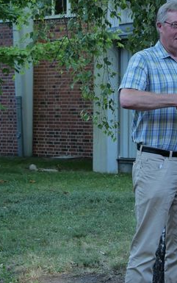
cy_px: 86
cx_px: 212
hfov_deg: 14.4
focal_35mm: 88
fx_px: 678
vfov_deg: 23.4
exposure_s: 1/60
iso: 100
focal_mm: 20
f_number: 4.1
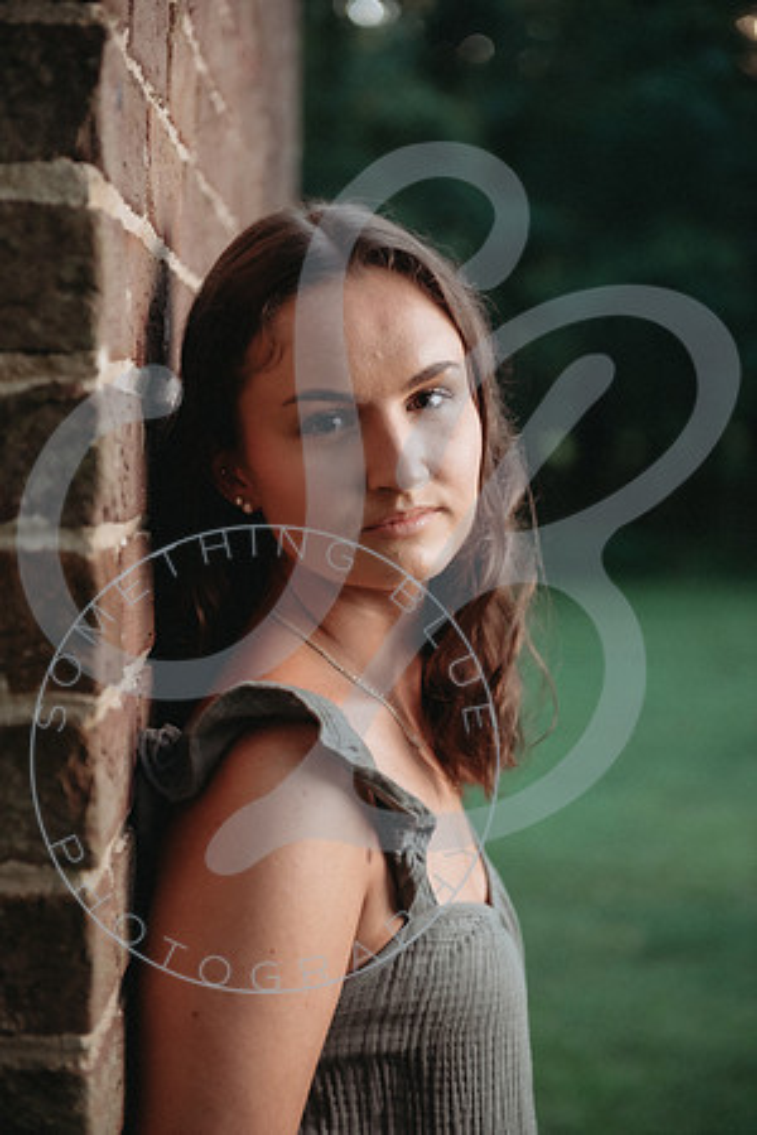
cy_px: 568
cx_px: 378
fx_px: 2208
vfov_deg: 28.8
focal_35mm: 70
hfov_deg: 19.5
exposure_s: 1/160
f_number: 2.8
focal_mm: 70
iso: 400
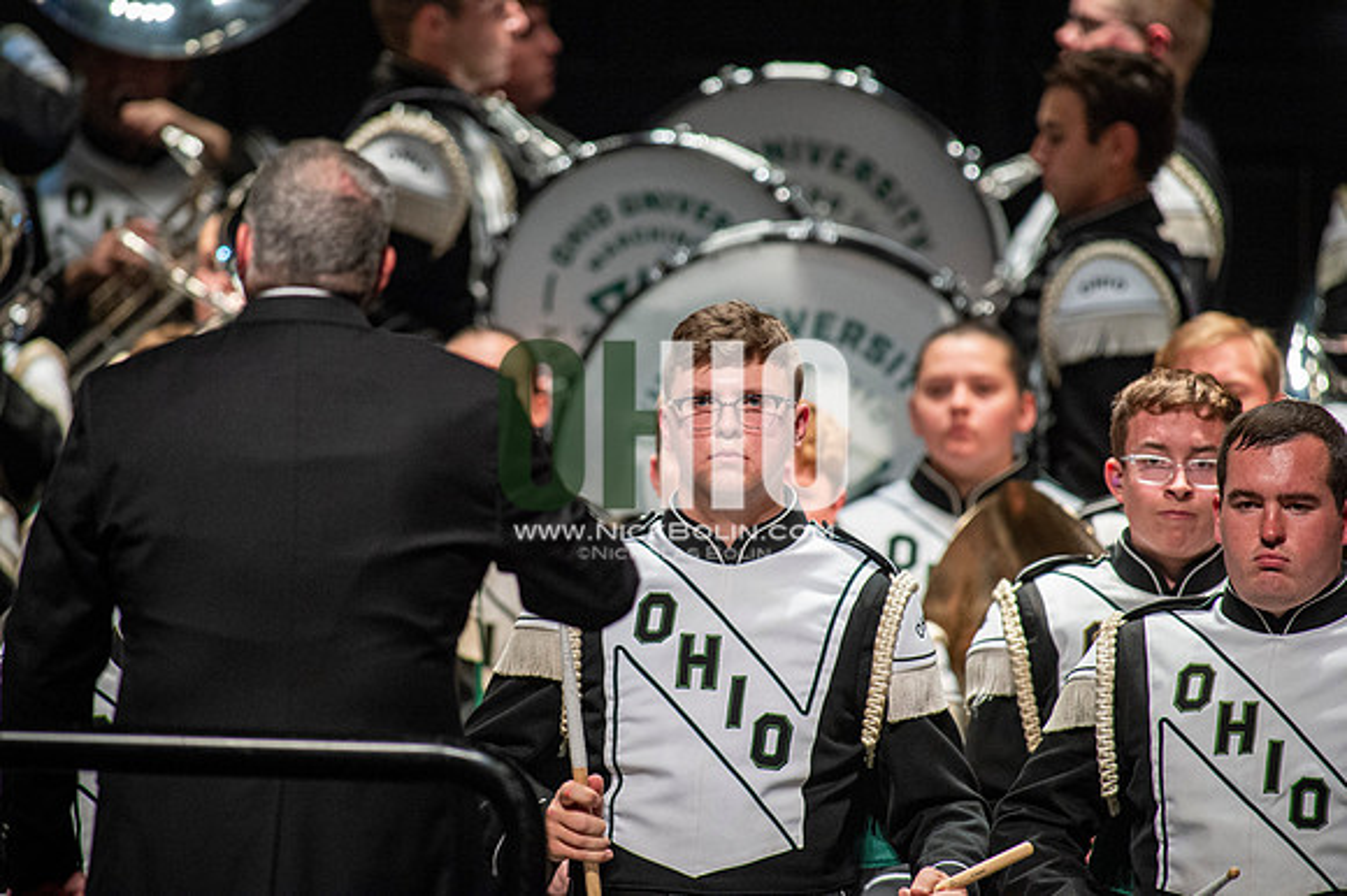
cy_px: 448
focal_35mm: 600
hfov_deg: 3.4
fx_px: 22436
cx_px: 674
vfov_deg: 2.3
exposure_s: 1/400
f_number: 5.6
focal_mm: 600
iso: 5000
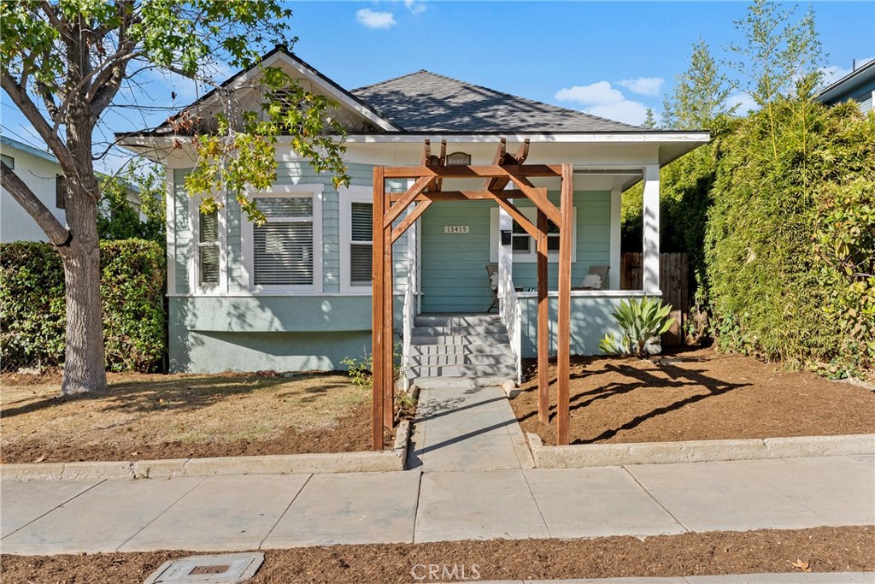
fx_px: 608
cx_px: 438
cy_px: 292
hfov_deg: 71.5
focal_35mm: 25
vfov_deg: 51.3
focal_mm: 25
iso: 320
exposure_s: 1/125
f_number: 9
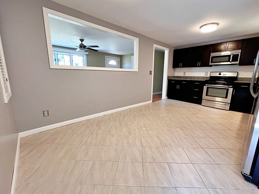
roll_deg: -1.0
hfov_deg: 102.0
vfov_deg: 85.7
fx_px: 105
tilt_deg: -11.3
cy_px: 96
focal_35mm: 14
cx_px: 135
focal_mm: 1.57
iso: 160
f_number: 1.8
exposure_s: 1/60
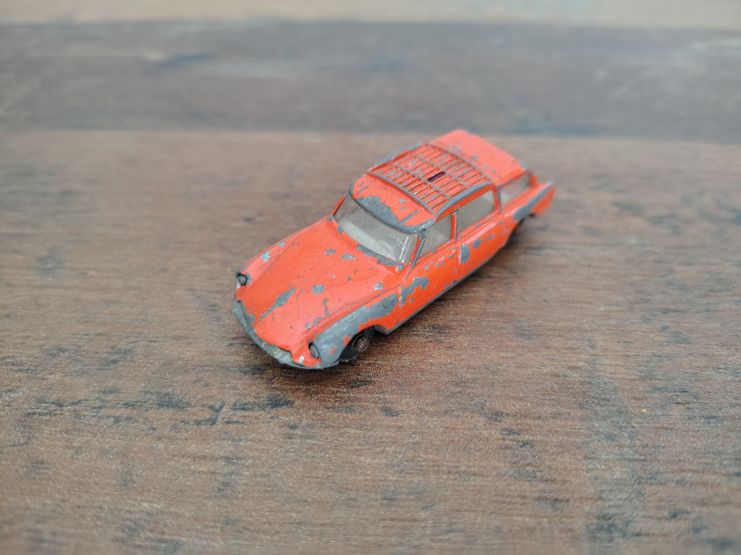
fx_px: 514
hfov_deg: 71.6
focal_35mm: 24
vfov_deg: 56.8
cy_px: 278
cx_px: 370
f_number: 1.8
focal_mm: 5.56
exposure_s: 1/50
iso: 1298
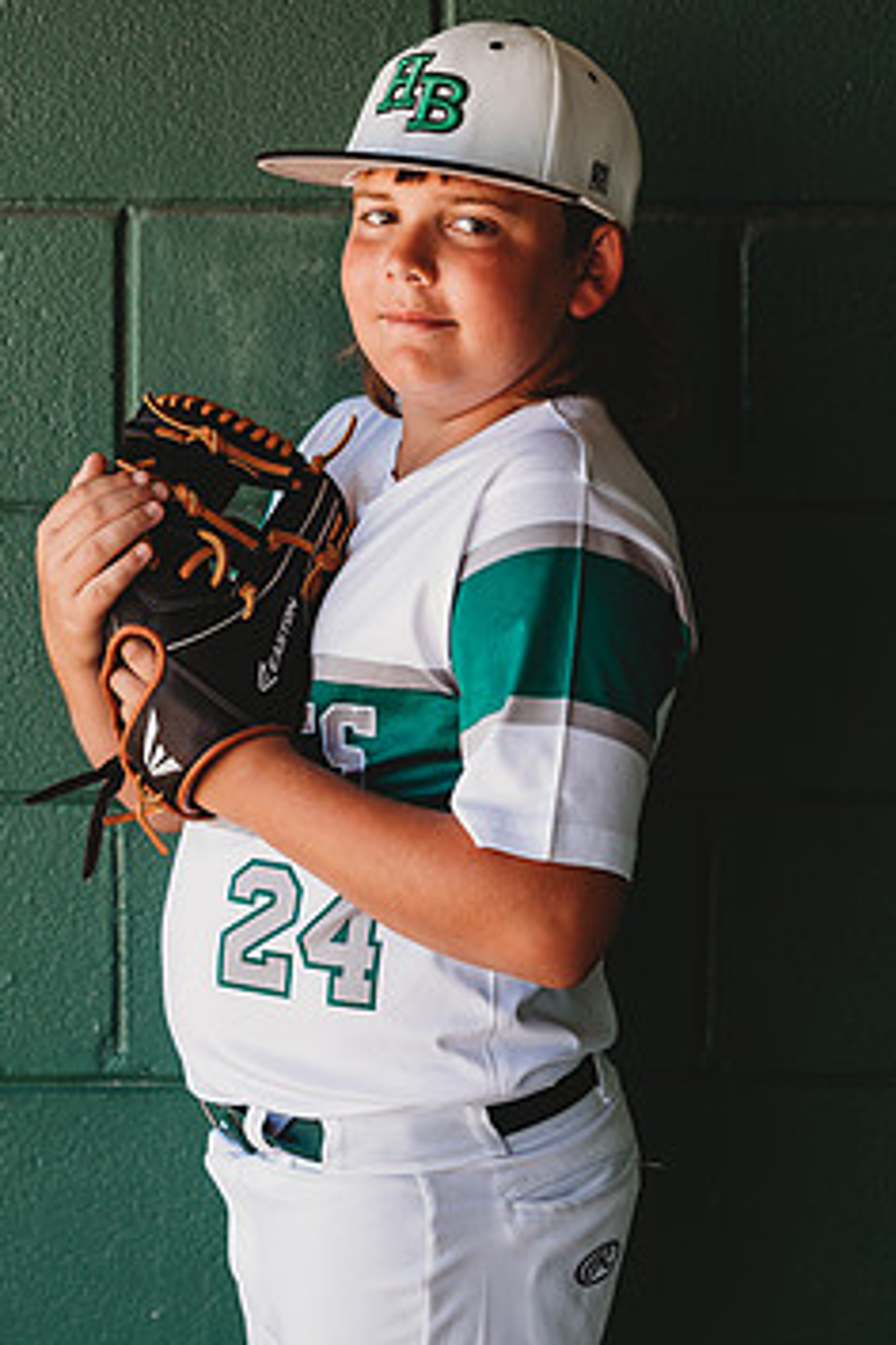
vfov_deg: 18.9
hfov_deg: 12.7
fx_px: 4032
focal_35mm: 108
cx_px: 456
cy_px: 600
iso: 100
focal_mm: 85
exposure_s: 1/160
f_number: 2.8
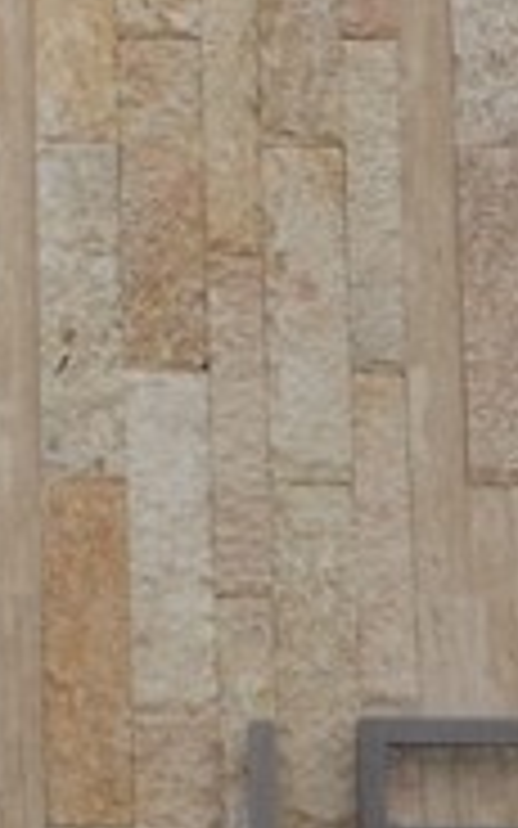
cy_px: -254
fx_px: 6370
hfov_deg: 4.6
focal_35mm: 282
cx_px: -306
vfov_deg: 7.4
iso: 100
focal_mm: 20
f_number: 5.6
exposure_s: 1/125
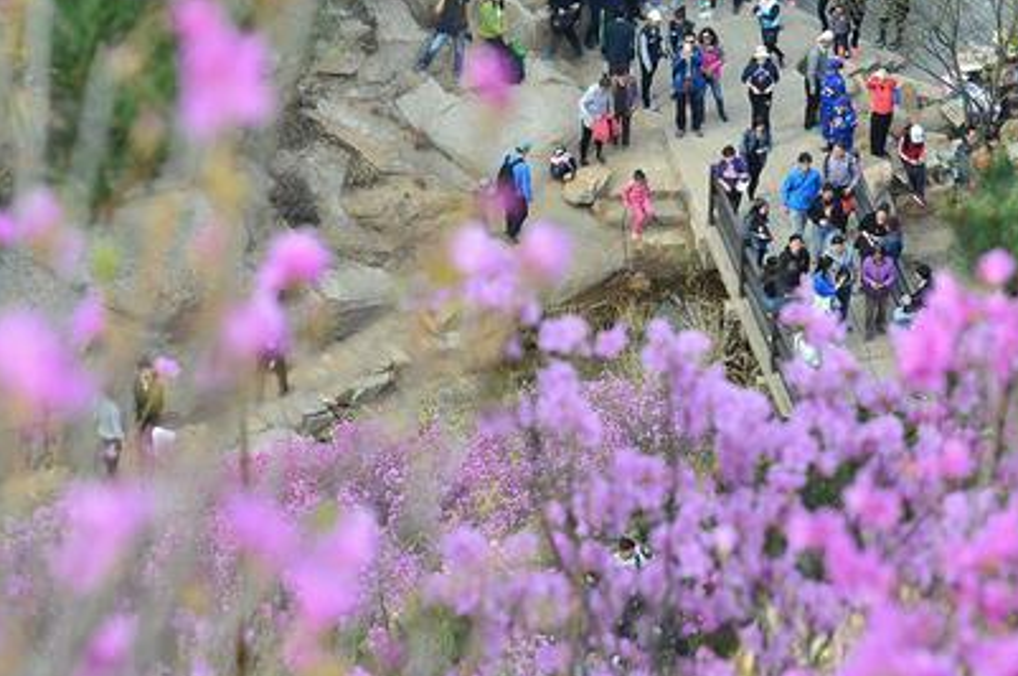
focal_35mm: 206
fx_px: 5816
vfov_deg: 6.6
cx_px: 724
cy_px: 178
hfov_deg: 10.0
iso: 320
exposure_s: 1/400
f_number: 5.6
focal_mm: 86
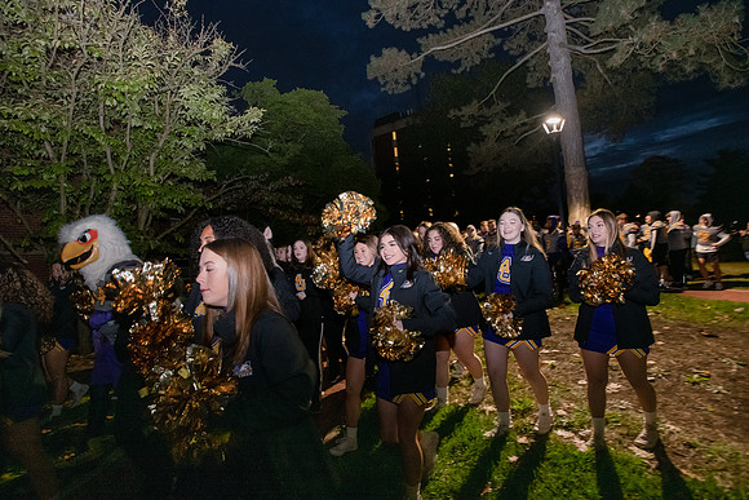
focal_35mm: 17
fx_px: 354
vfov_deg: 70.5
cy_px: 250
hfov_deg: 93.3
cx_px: 374
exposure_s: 1/40
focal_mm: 17
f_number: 5
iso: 5000
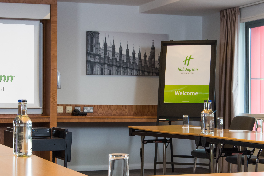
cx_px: 146
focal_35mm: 89
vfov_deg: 15.3
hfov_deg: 22.9
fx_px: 653
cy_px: 137
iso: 800
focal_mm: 44
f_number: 10
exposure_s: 1/15
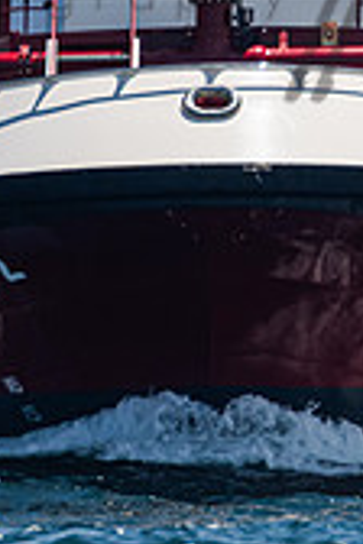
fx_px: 20190
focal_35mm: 1335
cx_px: 248
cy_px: -209
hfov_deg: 1.0
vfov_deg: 1.5
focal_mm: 300
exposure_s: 1/1600
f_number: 8
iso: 320
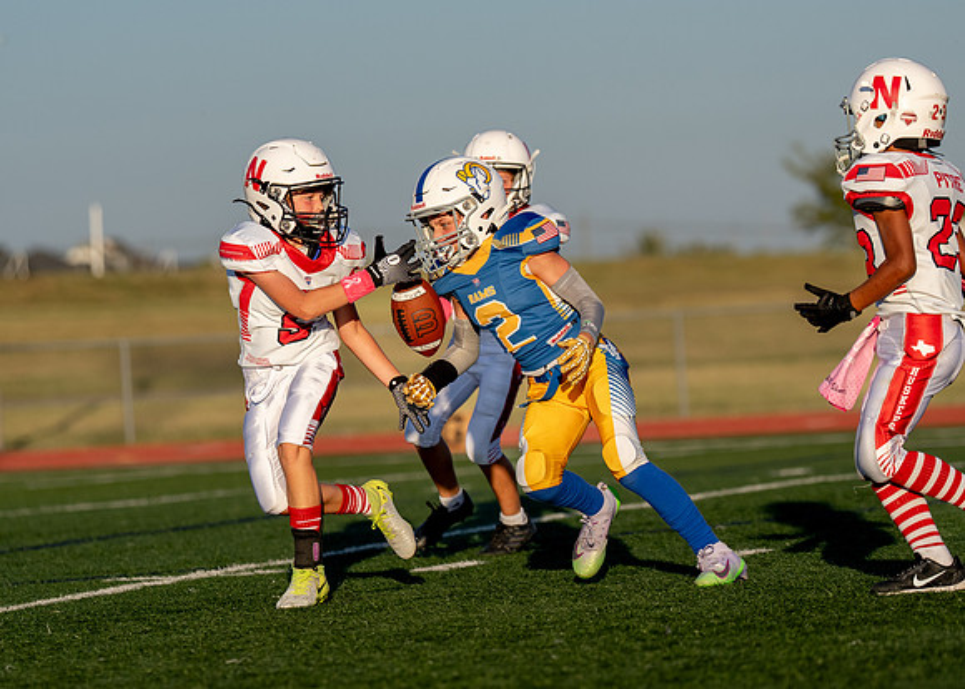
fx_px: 6408
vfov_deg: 6.2
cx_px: 527
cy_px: 316
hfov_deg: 8.6
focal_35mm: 234
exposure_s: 1/4000
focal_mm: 138
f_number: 2.8
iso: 250
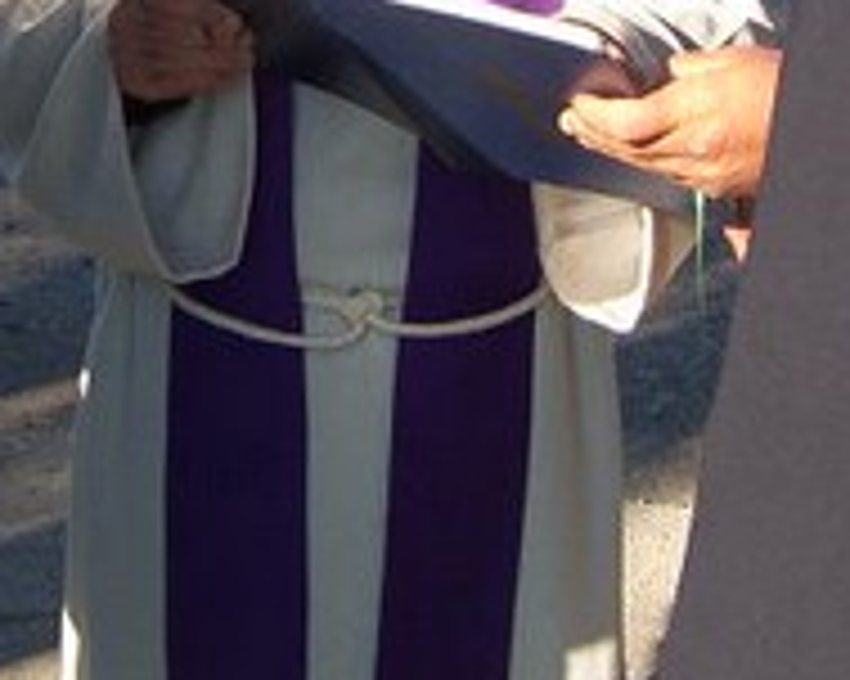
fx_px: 4149
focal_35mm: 165
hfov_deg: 11.7
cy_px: -95
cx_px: 360
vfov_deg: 9.3
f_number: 5
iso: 50
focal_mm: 10.3
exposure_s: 1/200
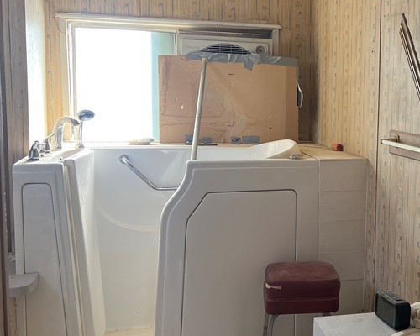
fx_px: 646
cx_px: 356
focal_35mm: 52
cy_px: 166
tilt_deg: -6.6
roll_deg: -1.4
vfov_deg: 29.1
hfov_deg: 34.5
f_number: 1.5
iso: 80
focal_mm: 5.7
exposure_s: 1/121
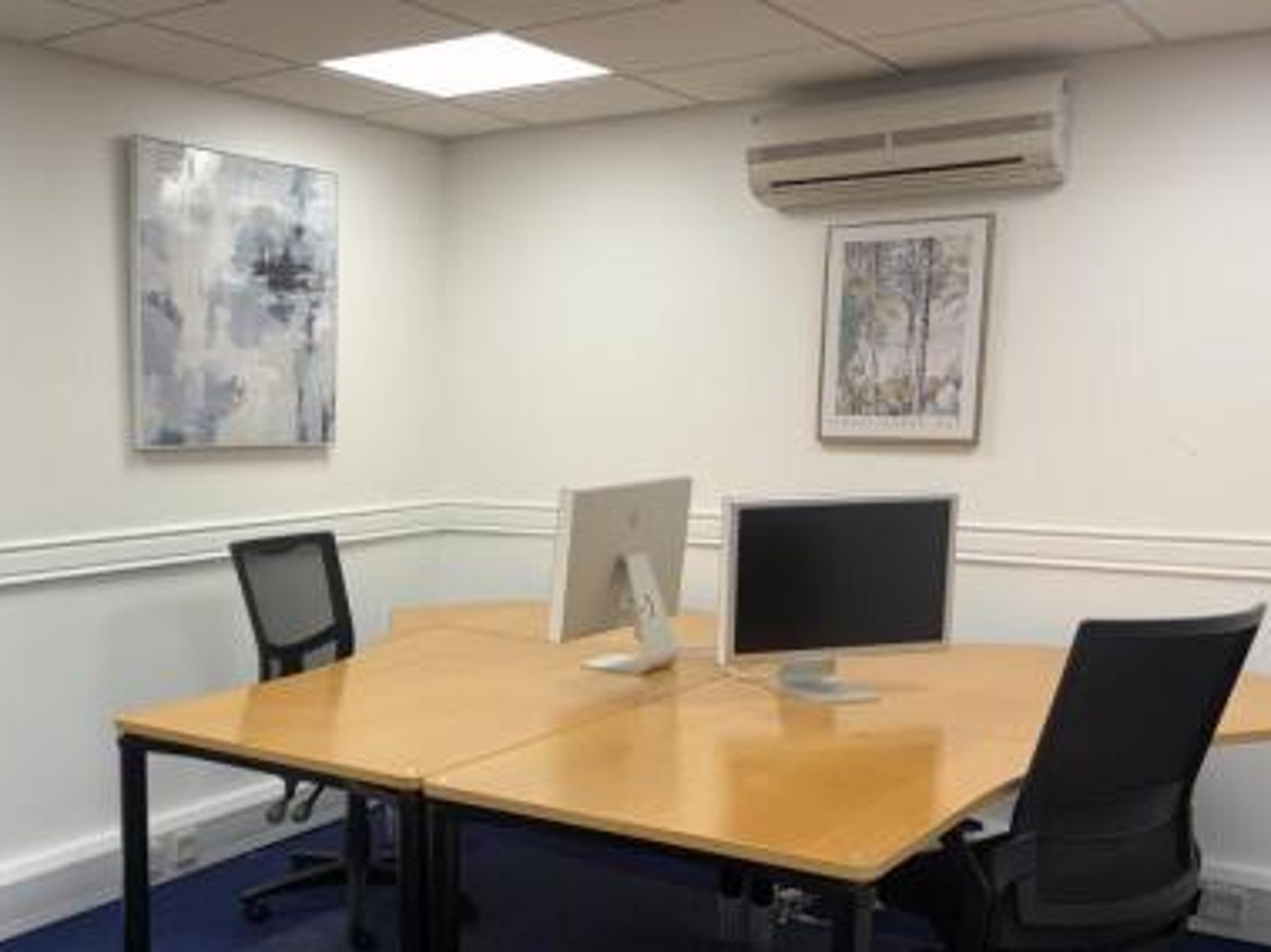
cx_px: 404
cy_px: 652
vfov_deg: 35.5
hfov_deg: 45.9
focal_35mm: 40
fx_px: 1468
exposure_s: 1/100
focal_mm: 5.96
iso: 40
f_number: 1.6
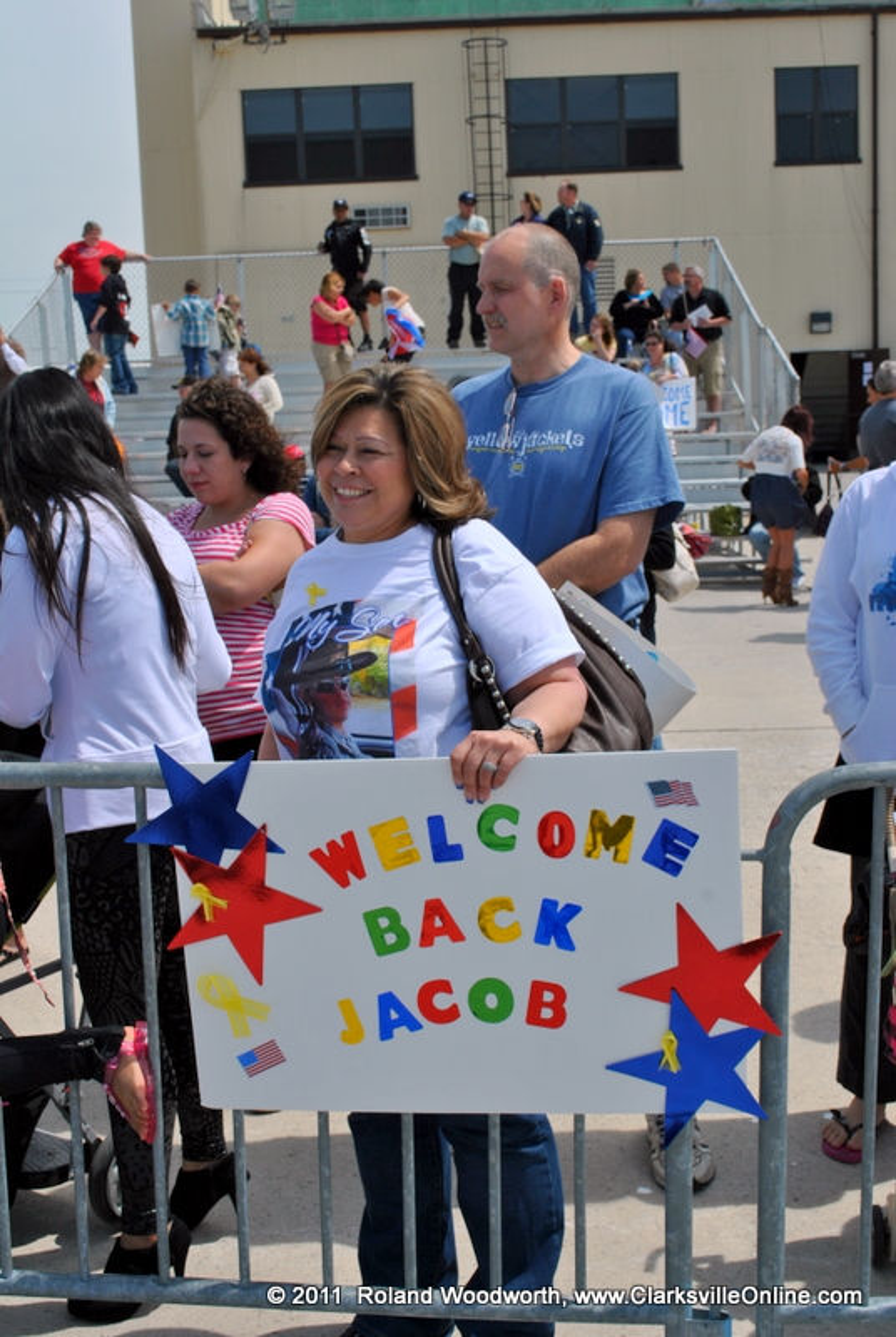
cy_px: 668
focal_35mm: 45
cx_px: 448
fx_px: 1674
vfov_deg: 43.5
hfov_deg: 30.0
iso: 100
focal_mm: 30
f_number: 10
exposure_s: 1/400
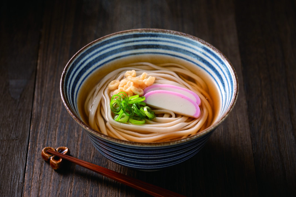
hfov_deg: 17.1
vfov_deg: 11.4
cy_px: 98
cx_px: 148
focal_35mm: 120
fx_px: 987
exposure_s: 1/125
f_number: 8
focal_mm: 120
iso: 200
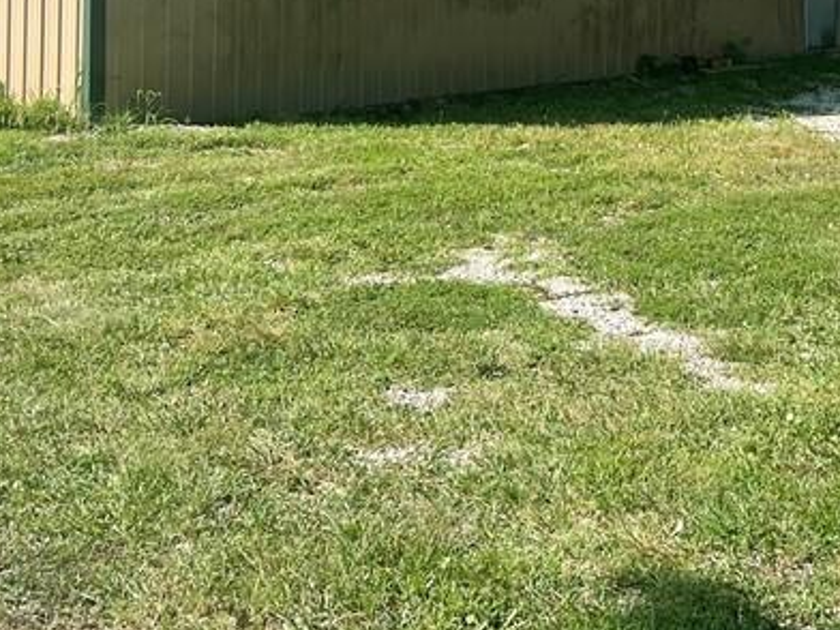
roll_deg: -1.4
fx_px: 1650
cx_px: 469
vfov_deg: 20.5
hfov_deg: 28.5
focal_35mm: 68
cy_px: -84
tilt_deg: -1.6
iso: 50
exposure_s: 1/3356
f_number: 1.5
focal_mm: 5.7
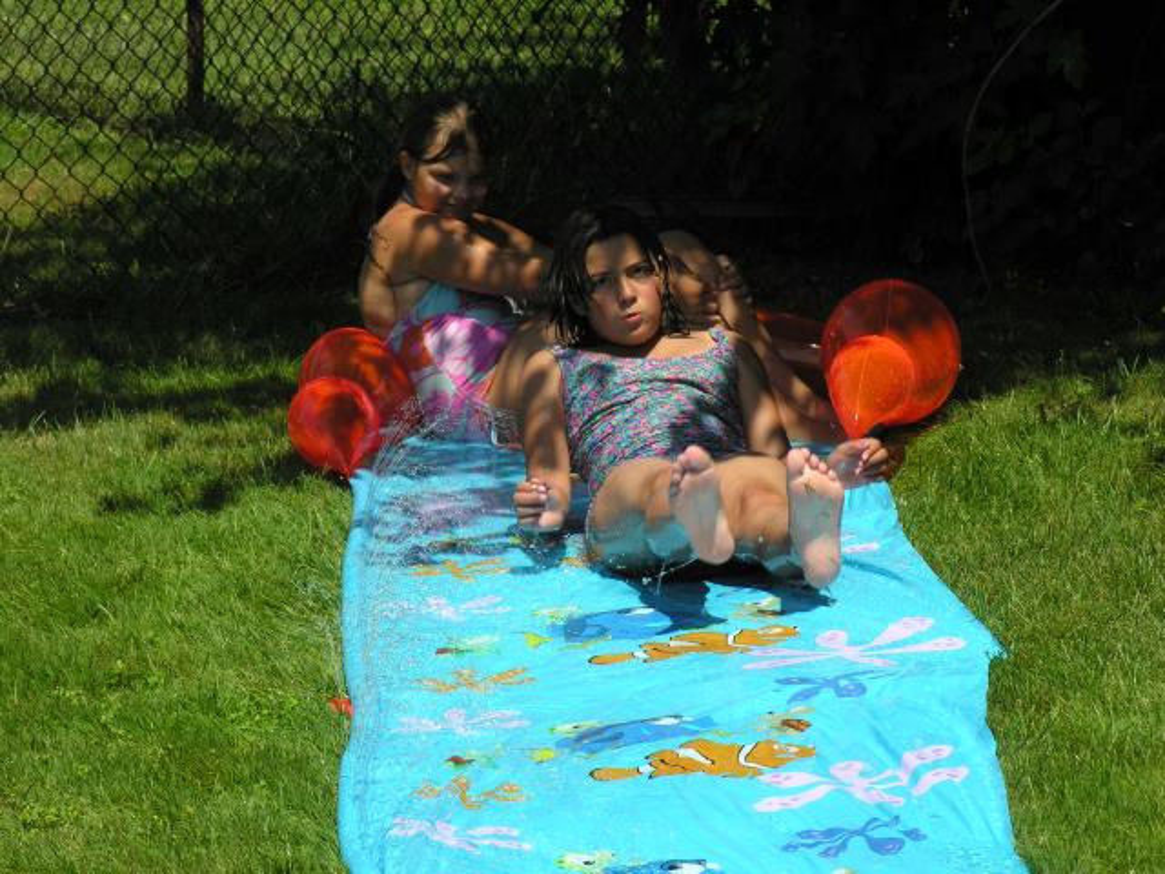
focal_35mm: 192
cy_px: 437
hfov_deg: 10.3
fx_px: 6462
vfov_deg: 7.7
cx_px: 582
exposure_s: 1/170
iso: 50
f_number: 7.3
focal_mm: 49
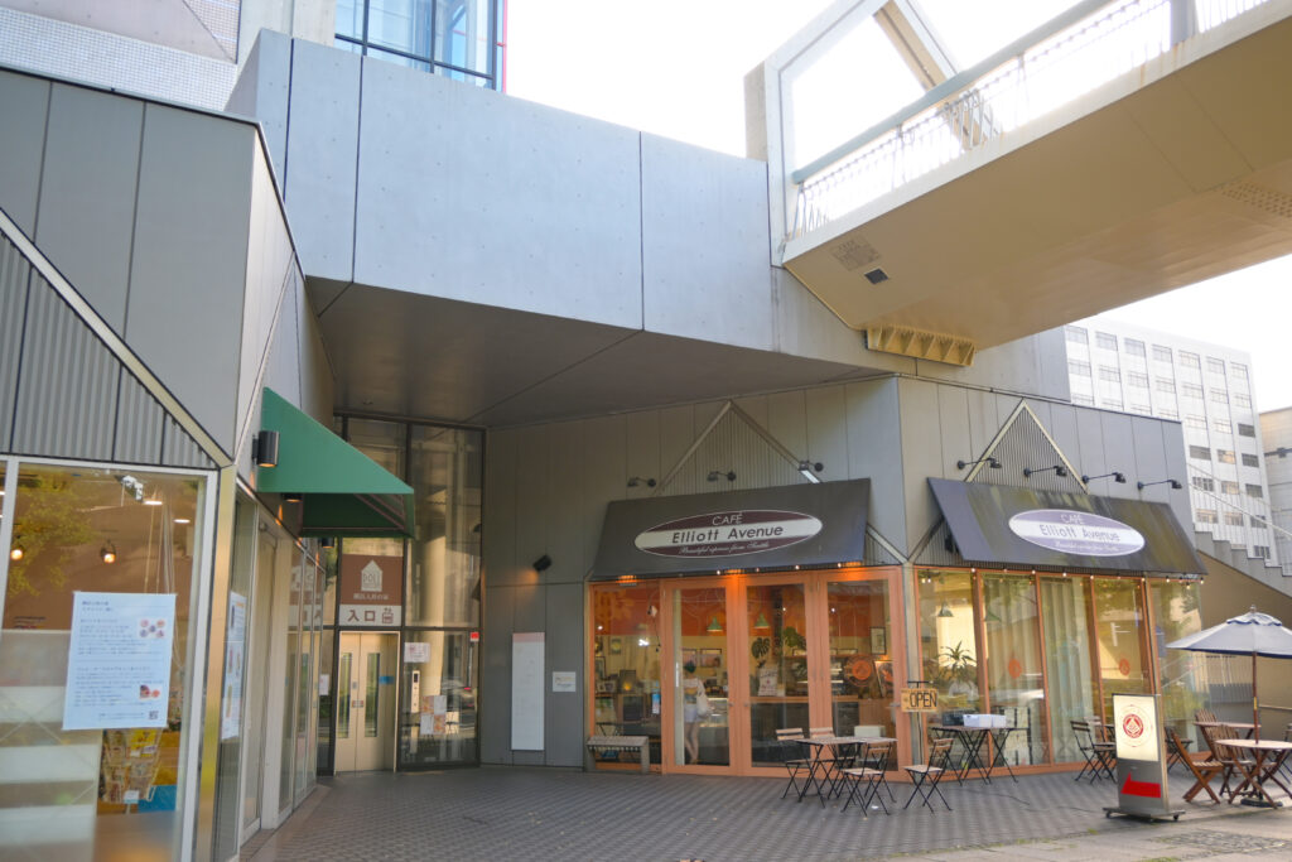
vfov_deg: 42.7
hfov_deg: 60.7
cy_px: 431
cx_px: 646
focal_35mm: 31
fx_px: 1104
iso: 100
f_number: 4
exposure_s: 1/60
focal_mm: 20.5
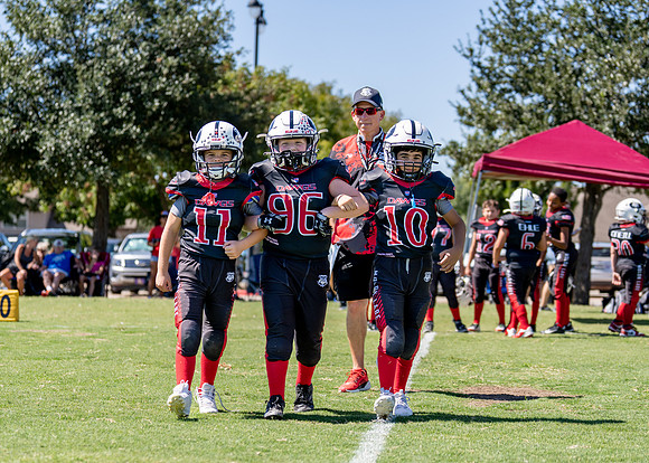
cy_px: 281
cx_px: 305
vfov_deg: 15.5
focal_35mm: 92
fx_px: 1702
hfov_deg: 21.6
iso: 100
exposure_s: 1/1250
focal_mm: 70
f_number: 2.8
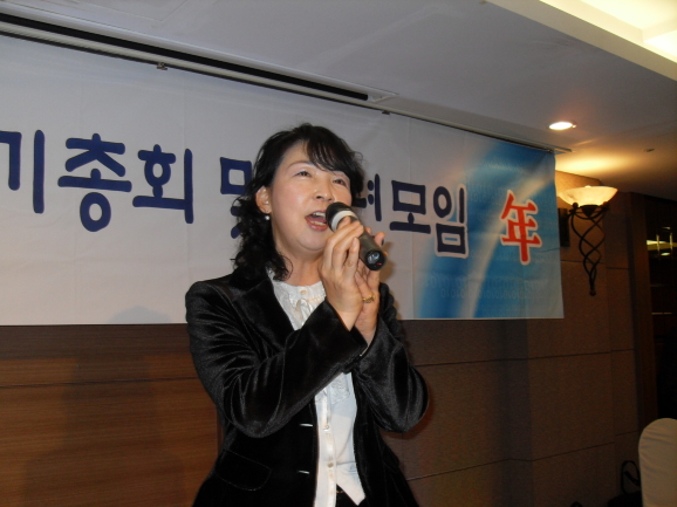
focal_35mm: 37
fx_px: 723
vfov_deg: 38.6
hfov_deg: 50.2
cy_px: 254
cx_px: 338
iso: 100
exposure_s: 1/45
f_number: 2.8
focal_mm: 6.3
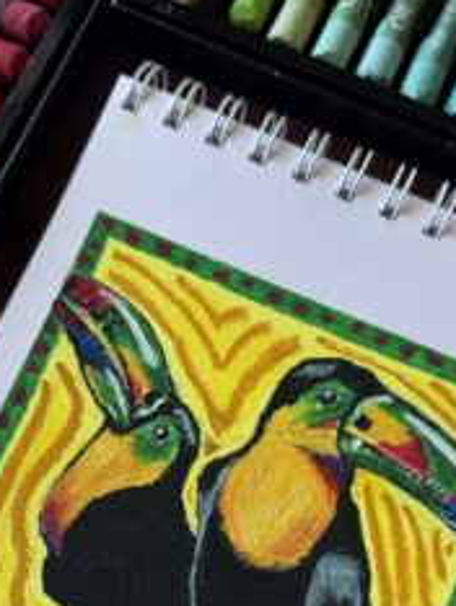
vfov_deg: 43.9
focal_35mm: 41
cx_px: 187
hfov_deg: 35.1
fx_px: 719
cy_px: 469
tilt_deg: -79.1
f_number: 1.78
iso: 100
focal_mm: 6.76
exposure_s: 1/60
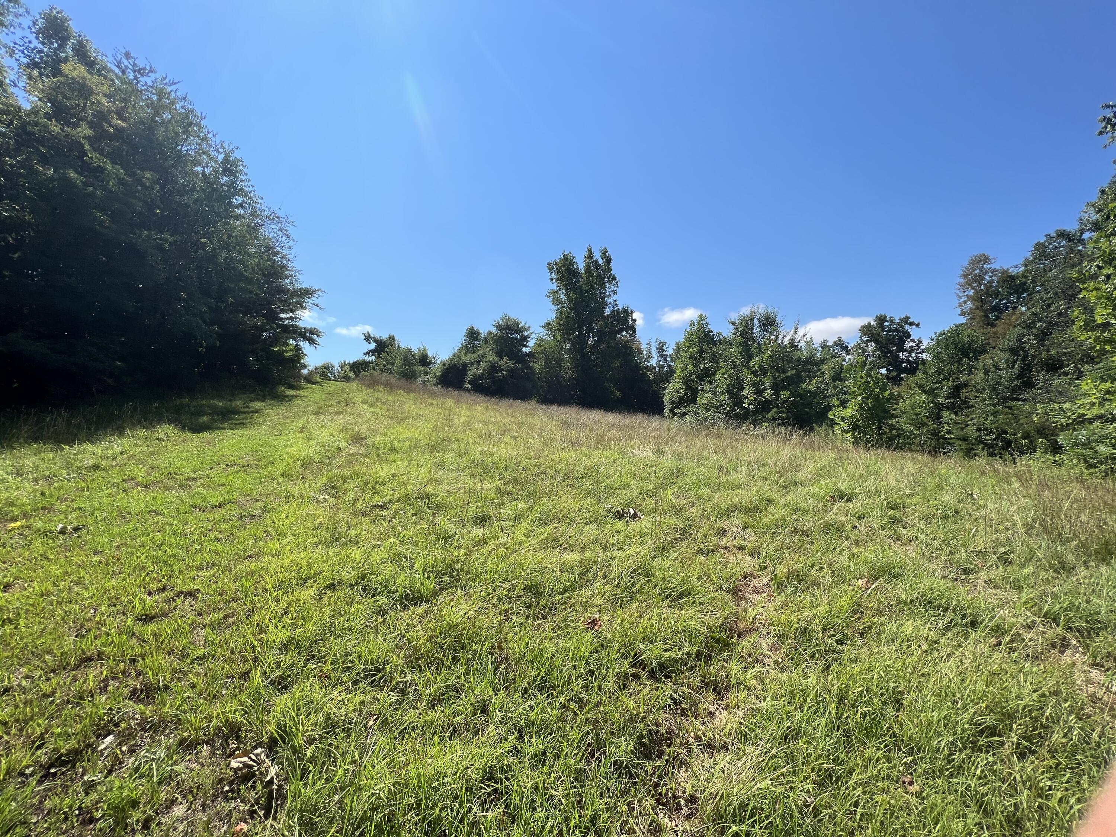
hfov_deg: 106.2
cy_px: 418
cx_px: 558
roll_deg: +2.1
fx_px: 419
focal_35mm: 13
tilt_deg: +0.5
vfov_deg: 89.9
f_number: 1.8
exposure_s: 1/1754
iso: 32
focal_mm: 1.57
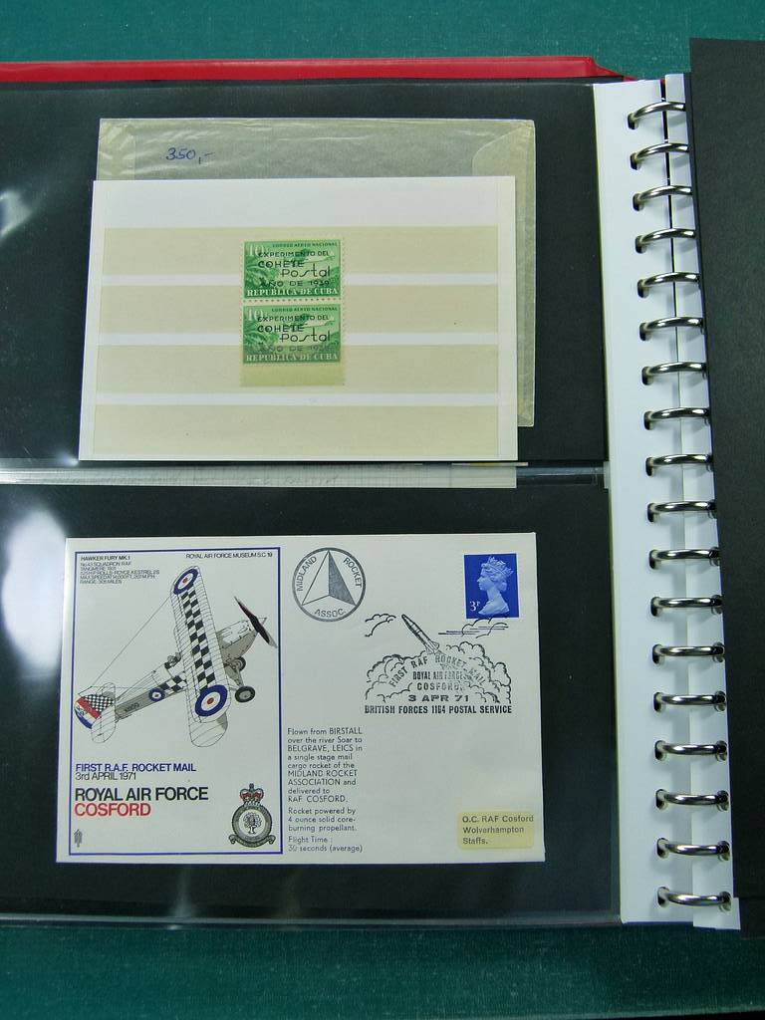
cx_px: 382
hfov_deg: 46.8
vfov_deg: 60.0
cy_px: 510
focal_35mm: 30
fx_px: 884
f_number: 3.2
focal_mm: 5.4
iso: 160
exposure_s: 1/125
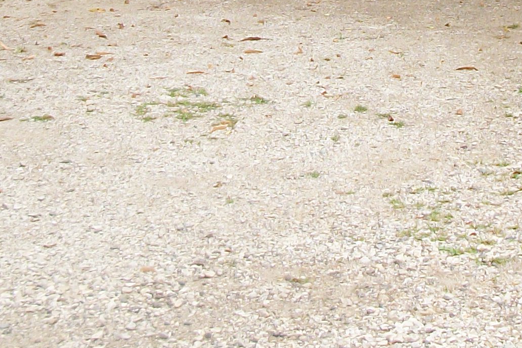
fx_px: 1870
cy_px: -178
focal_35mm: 129
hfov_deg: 15.9
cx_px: 332
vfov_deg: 10.3
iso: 80
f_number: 2.9
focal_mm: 5.7
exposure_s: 1/250
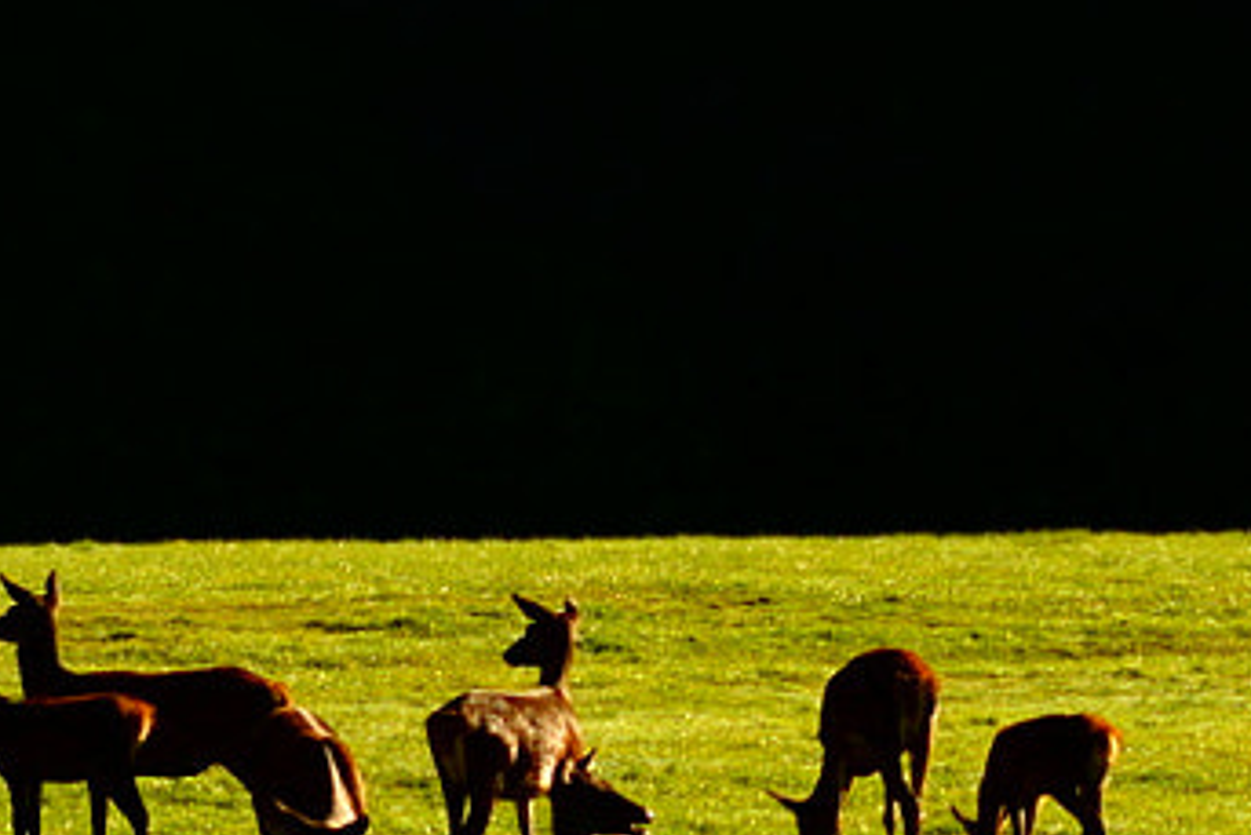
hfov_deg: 3.5
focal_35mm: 595
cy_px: 771
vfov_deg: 2.3
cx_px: 193
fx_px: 20696
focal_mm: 85
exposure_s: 1/160
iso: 125
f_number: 6.3
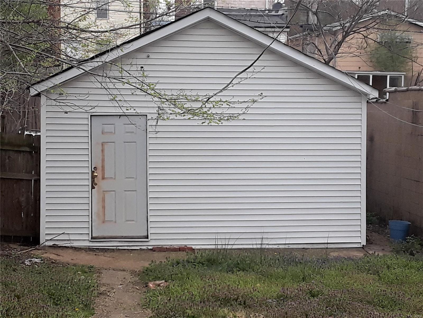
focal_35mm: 28
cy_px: 159
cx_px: 212
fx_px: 342
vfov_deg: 49.7
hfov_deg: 63.4
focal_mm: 2.9
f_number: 1.9
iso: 40
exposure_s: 1/1650
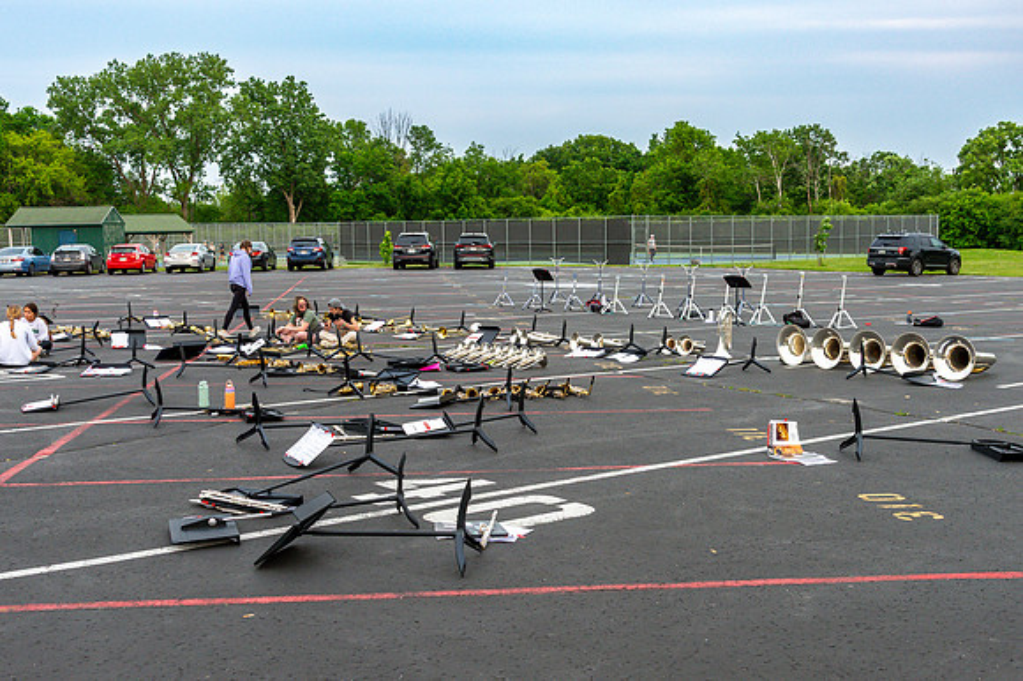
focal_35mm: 39
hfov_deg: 49.1
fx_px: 1119
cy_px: 341
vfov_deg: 33.8
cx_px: 505
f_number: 8
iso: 1250
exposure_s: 1/500
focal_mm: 38
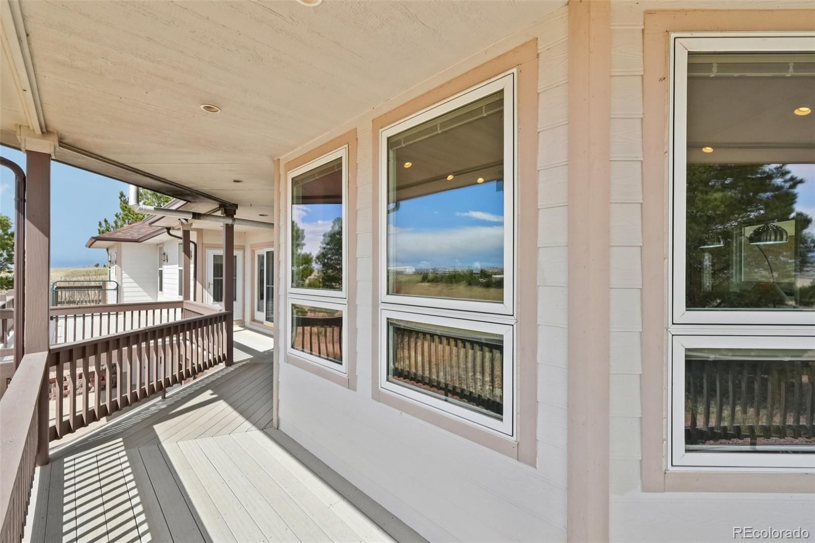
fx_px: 339
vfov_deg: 77.3
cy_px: 272
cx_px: 408
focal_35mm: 15
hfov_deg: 100.4
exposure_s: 1/1000
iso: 800
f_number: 8
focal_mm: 10
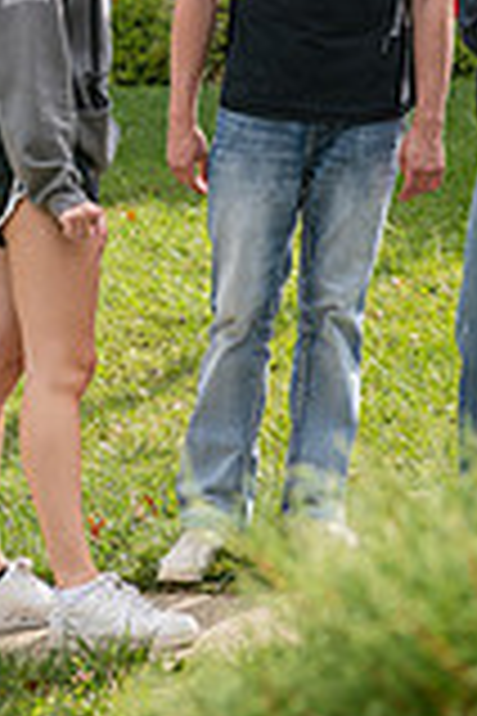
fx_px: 3100
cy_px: -153
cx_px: 243
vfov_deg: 12.8
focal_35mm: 156
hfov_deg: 8.8
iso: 250
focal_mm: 55
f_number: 4
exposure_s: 1/1000
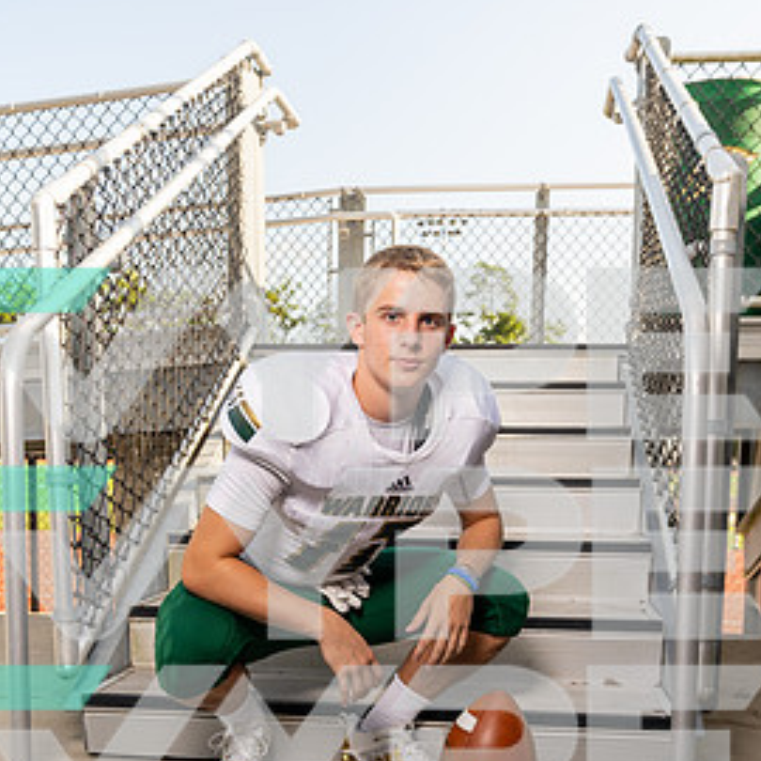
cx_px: 364
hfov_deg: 40.9
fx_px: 1020
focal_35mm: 41
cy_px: 555
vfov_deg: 40.0
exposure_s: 1/250
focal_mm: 29
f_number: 5.6
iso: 125
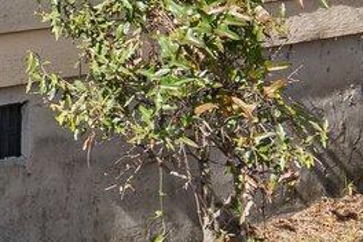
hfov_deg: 15.4
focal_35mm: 124
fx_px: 1250
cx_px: -165
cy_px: -228
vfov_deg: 10.3
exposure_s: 1/640
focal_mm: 16
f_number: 4
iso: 100
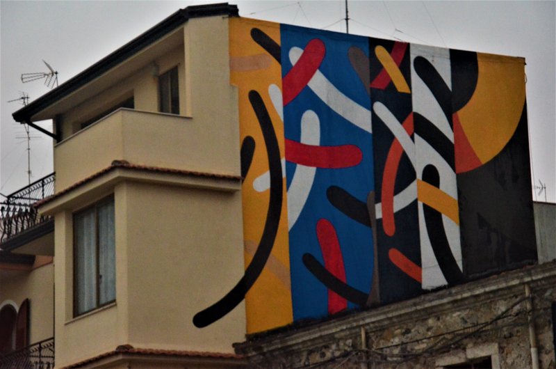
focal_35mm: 120
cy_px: 184
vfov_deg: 11.4
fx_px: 1850
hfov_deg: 17.1
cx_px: 278
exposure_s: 1/30
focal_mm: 80
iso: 5000
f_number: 7.1
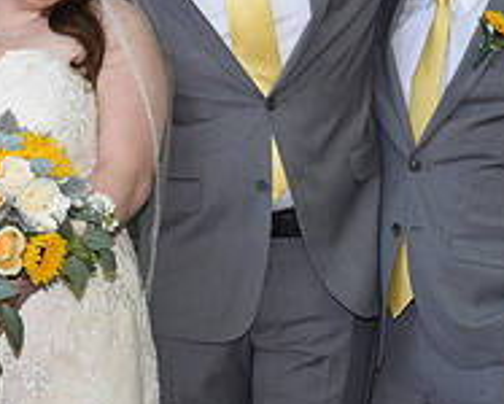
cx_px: 119
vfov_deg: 8.2
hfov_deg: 10.2
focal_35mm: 189
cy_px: 101
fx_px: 2822
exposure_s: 1/200
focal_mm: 65
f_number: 6.3
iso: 640
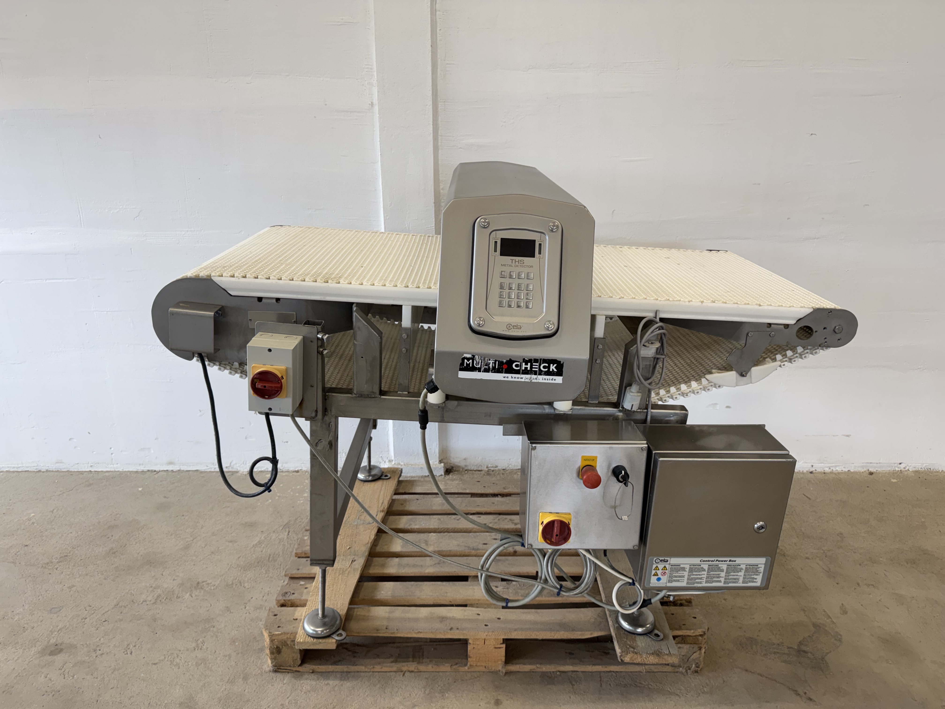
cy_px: 354
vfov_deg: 56.8
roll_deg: +0.6
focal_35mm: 24
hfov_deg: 71.6
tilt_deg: -18.8
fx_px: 655
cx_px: 472
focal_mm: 6.76
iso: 80
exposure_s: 1/100
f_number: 1.78
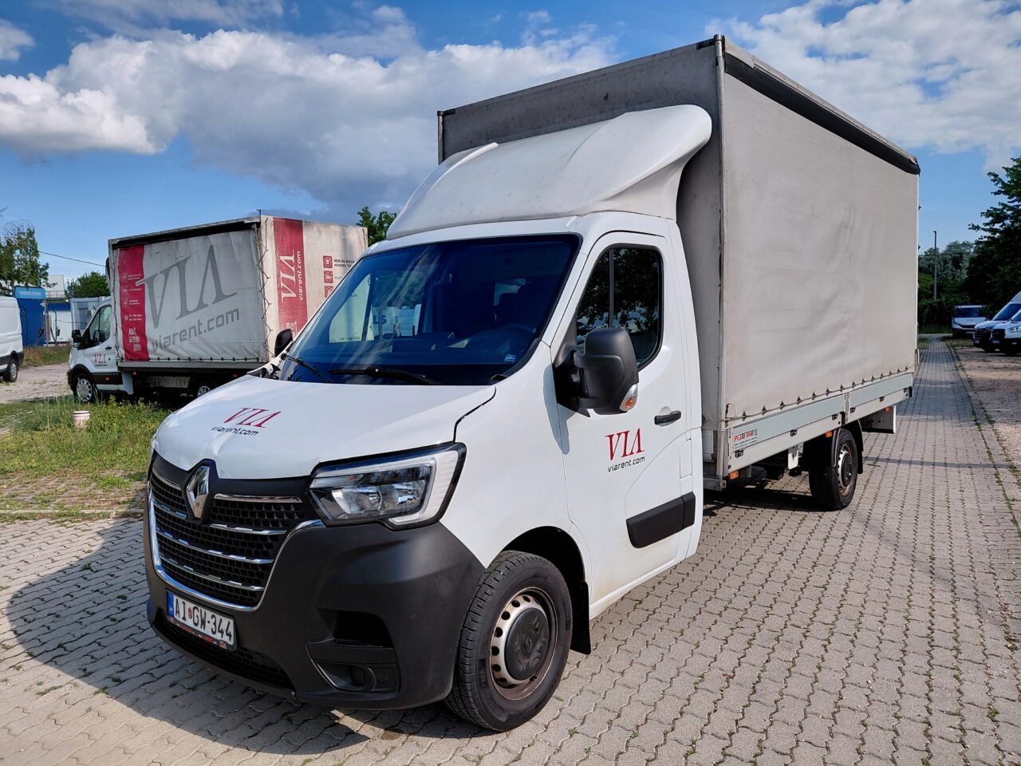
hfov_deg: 69.4
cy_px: 383
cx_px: 510
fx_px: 737
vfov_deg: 54.9
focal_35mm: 25
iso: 50
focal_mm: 4.69
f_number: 1.8
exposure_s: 1/3420
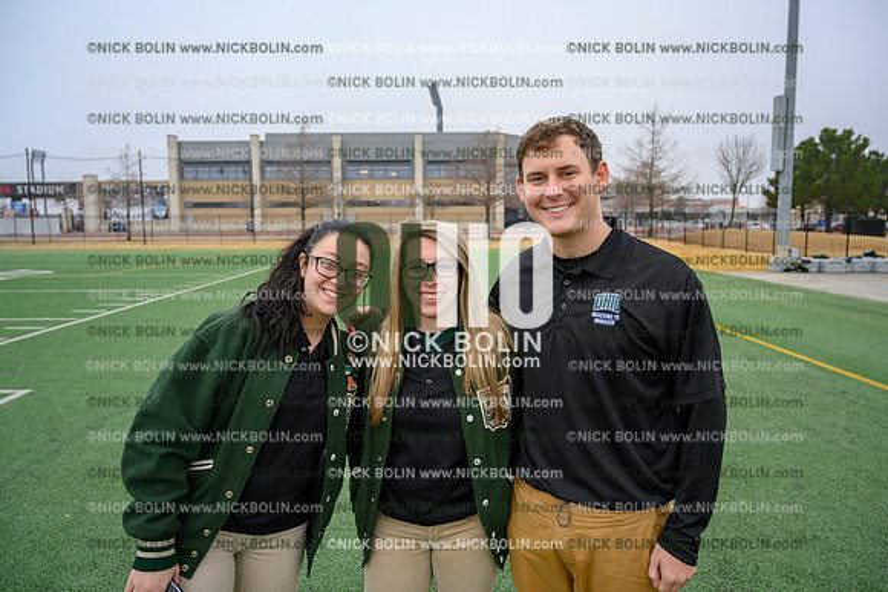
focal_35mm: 26
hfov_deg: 68.4
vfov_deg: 48.8
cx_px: 444
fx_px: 654
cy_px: 296
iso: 125
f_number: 4
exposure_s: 1/160
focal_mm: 26.5
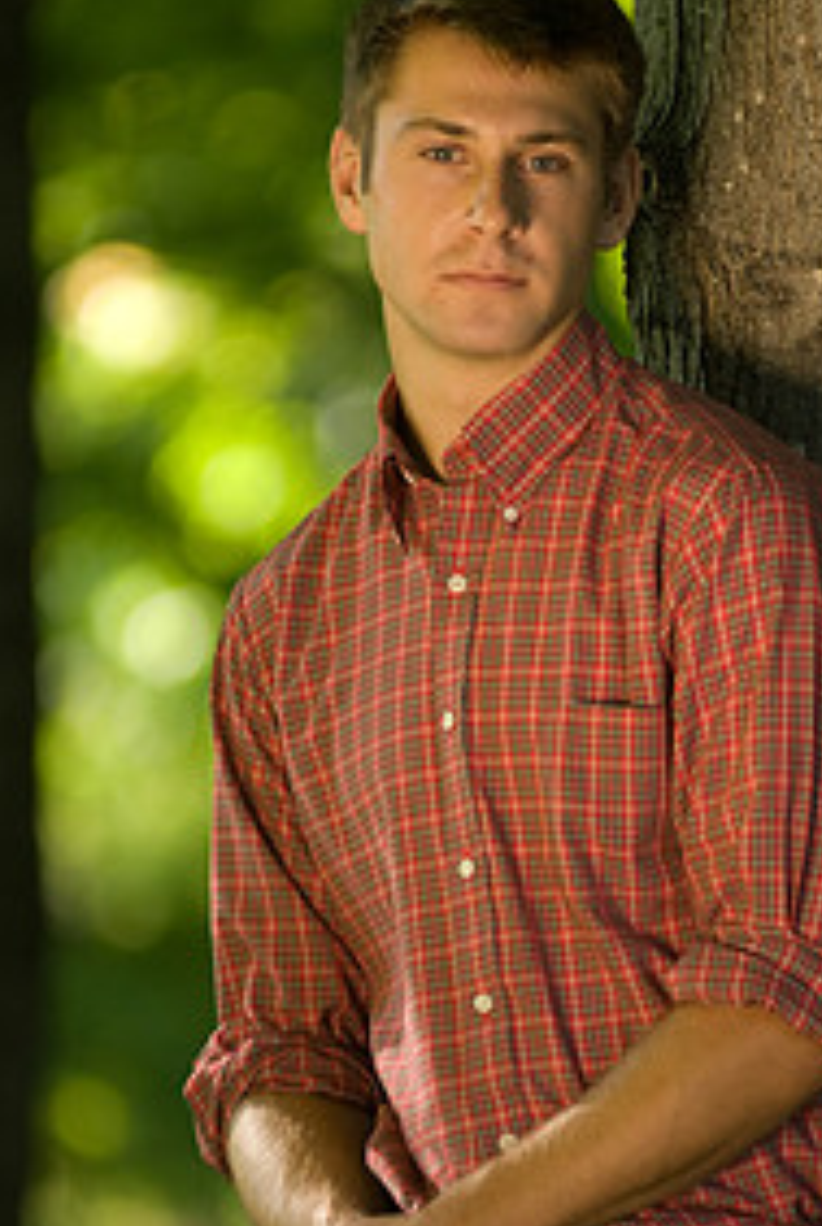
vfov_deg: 4.3
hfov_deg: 2.9
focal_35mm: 479
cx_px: 528
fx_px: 16344
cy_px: 726
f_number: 2.8
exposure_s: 1/160
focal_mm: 200
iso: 200
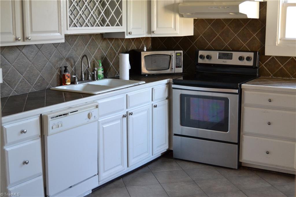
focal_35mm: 51
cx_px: 148
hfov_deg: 38.9
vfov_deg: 26.5
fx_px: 419
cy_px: 98
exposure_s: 1/60
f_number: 4.5
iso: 1400
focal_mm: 34
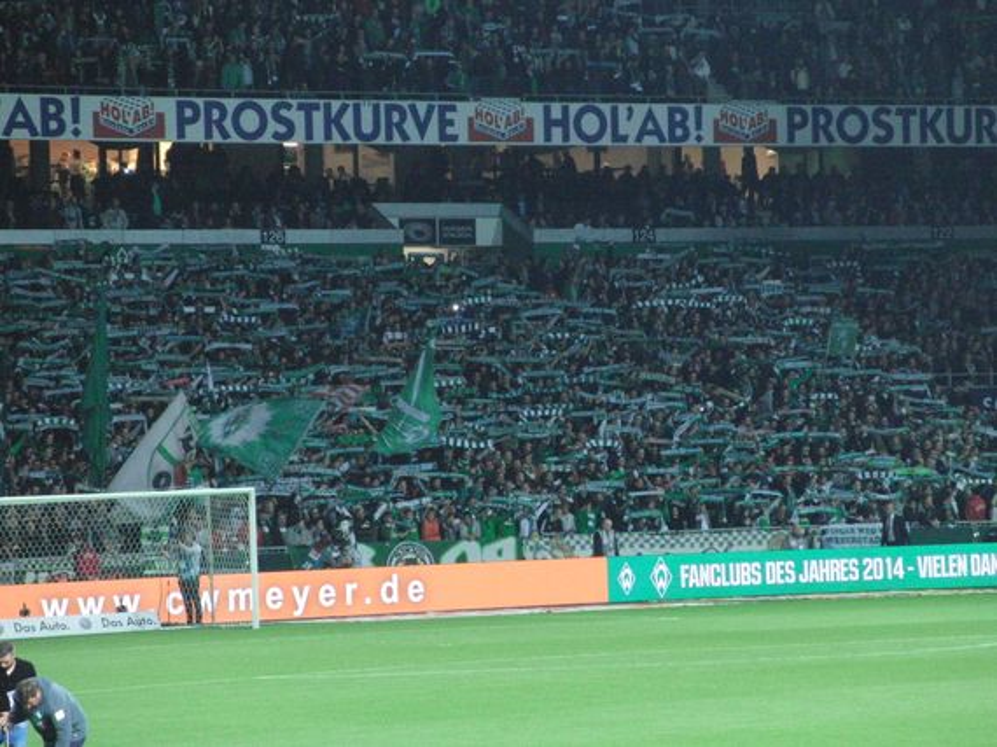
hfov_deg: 10.7
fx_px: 5326
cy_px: 374
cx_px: 498
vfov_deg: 8.0
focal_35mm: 185
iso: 800
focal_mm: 32.1
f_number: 4.5
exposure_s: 1/80
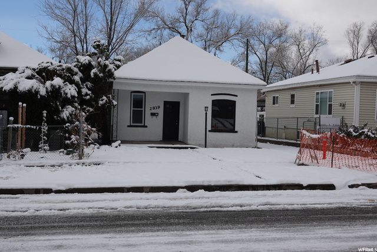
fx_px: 482
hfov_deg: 42.7
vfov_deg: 29.3
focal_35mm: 46
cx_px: 188
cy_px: 126
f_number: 4
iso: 100
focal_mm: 16.92
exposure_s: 1/1000
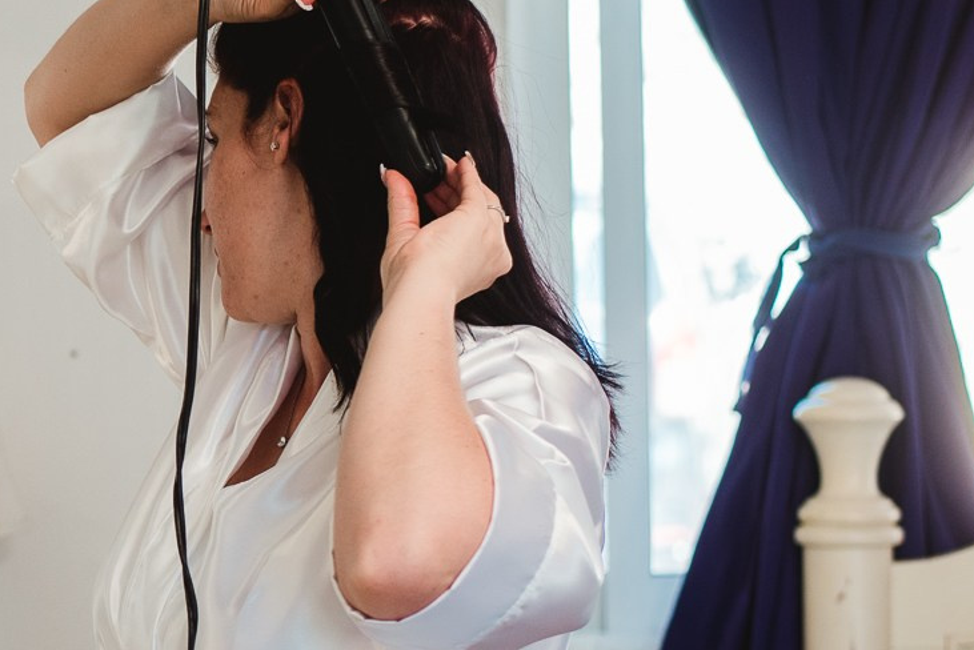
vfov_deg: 9.8
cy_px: 410
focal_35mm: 140
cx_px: -370
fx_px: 3789
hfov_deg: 14.0
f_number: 2.2
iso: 400
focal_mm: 50
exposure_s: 1/200
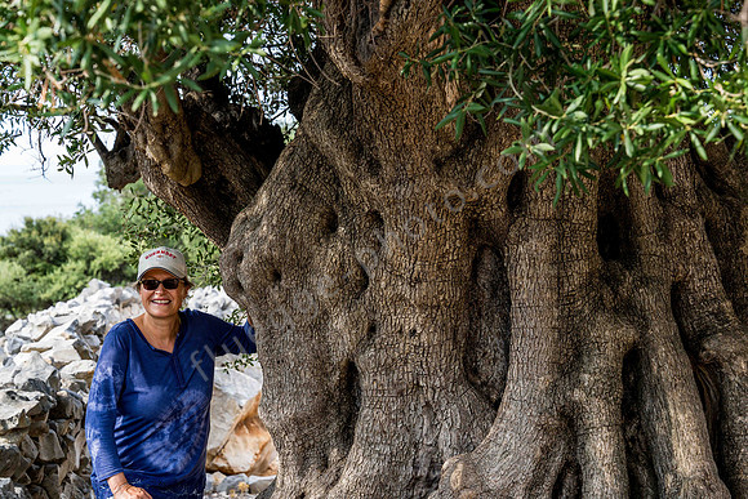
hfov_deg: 28.8
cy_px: 250
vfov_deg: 19.5
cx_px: 374
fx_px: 1455
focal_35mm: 70
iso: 500
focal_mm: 70
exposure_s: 1/400
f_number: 5.6
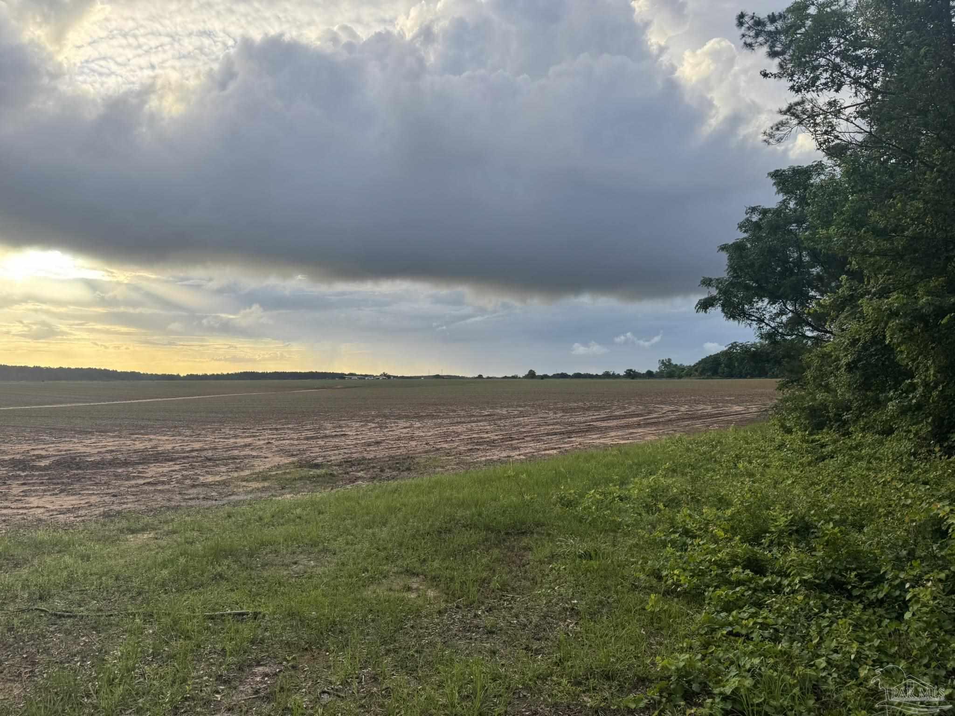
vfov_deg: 56.8
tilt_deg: +2.4
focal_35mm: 24
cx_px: 478
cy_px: 358
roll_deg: +0.9
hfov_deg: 71.6
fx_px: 662
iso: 80
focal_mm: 6.76
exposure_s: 1/1597
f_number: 1.78
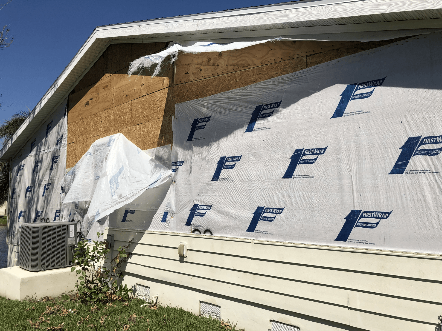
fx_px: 358
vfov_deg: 49.7
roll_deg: -0.7
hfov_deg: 63.4
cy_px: 166
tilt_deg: +7.9
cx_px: 221
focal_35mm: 28
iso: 25
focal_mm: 4
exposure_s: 1/5348
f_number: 1.8
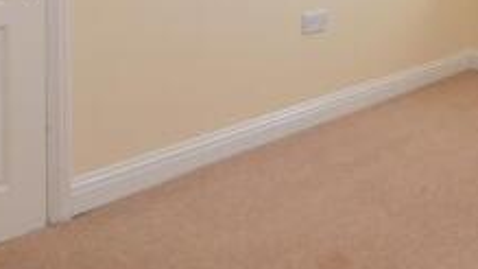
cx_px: 371
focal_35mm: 47
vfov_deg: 22.4
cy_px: -93
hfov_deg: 42.1
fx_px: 595
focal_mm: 10
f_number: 11
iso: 200
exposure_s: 1/6
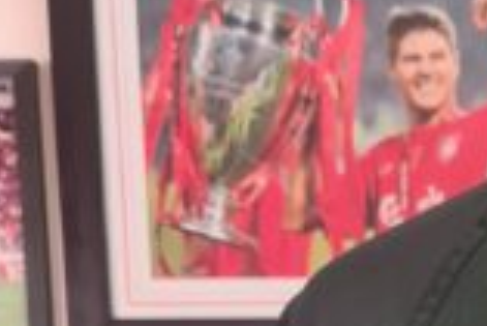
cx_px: 940
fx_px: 2017
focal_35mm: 149
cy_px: 973
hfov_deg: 12.3
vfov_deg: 8.0
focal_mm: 5.4
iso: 100
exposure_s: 1/50
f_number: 1.8
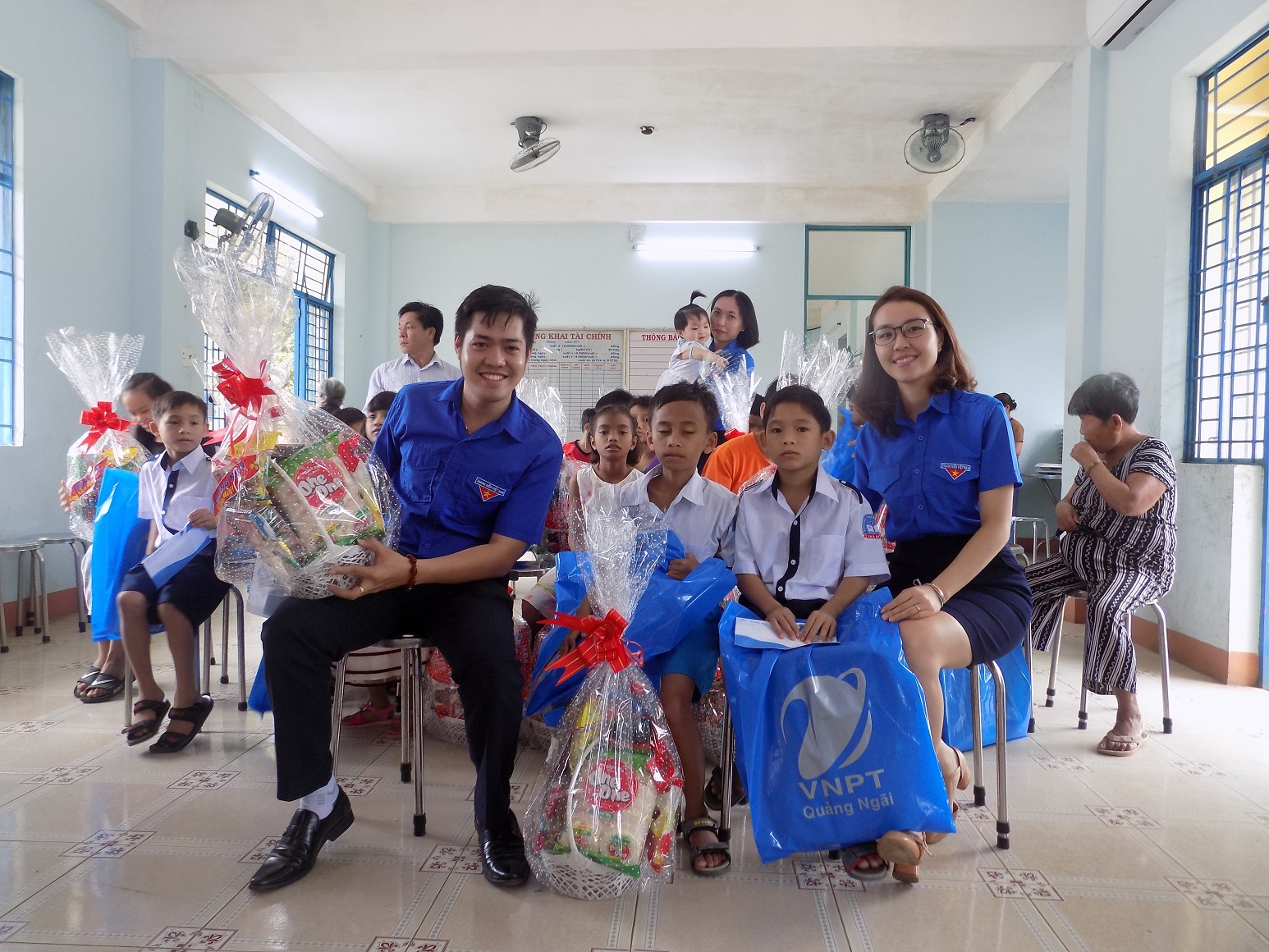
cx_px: 634
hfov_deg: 71.6
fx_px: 880
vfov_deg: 56.8
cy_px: 476
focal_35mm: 24
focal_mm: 4.3
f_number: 3.1
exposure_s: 1/30
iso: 125
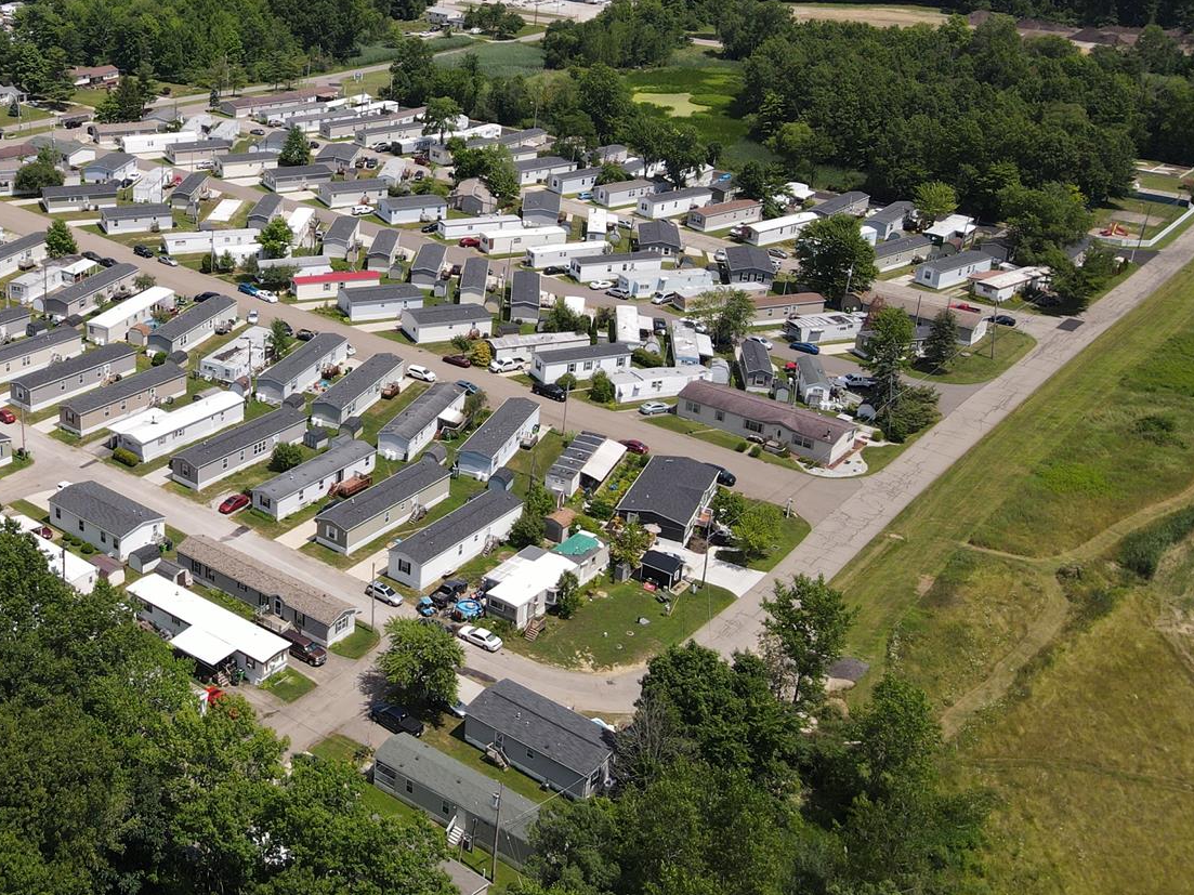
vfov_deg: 36.2
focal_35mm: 39
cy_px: 256
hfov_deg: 45.5
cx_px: 246
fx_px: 1345
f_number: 2.8
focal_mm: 4.5
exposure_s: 1/800
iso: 100
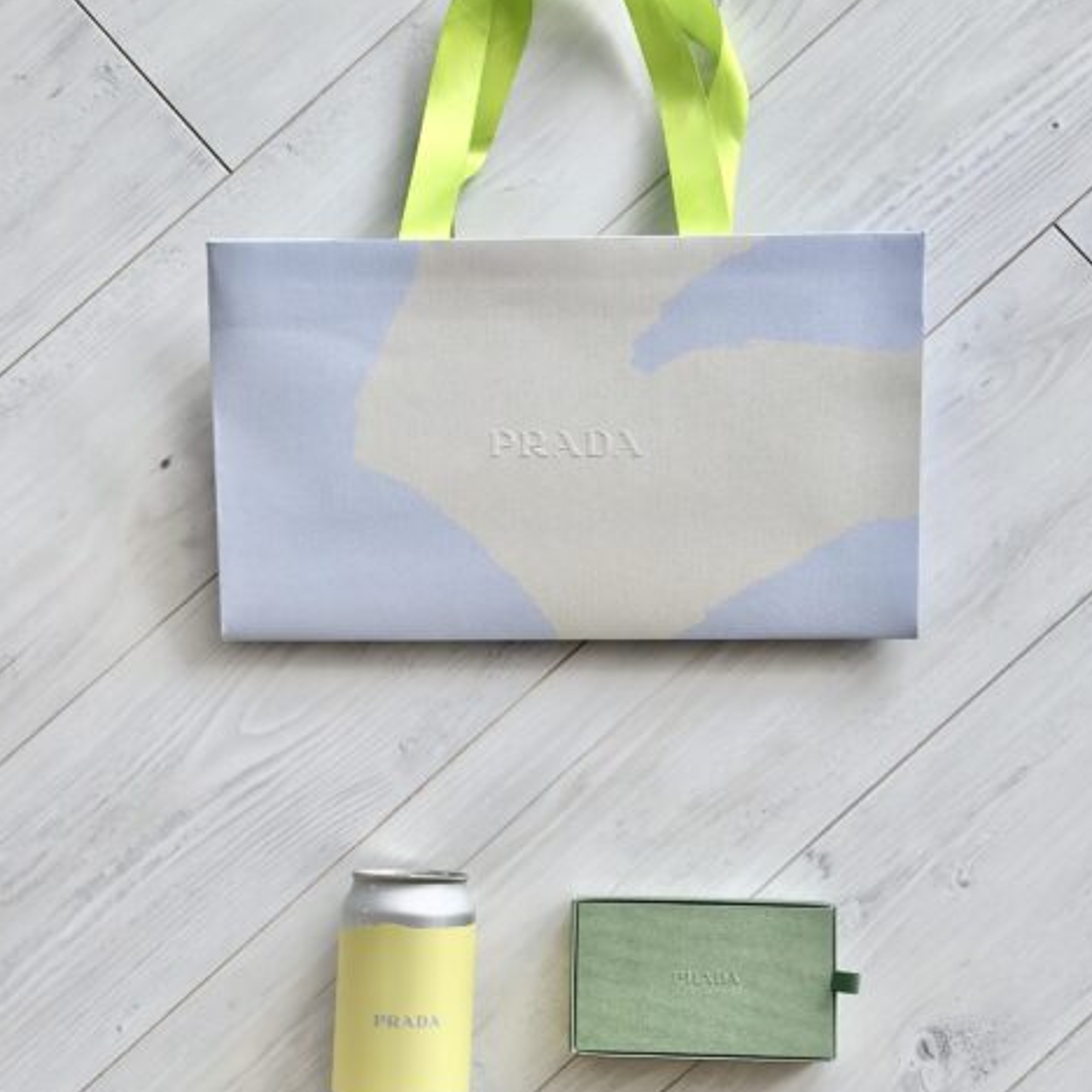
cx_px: 541
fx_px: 2070
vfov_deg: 29.5
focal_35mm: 58
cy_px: 586
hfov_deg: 29.6
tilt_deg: -85.1
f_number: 1.78
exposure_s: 1/121
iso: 100
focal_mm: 6.86
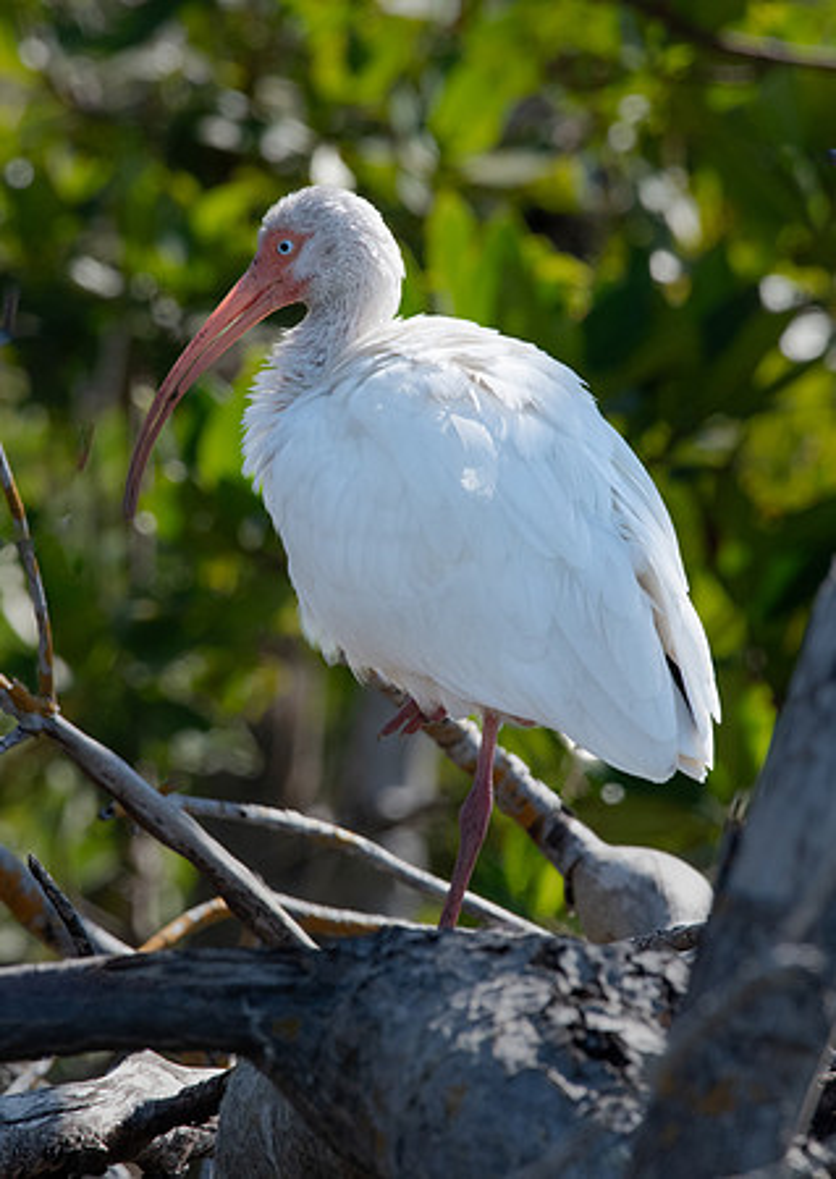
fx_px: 32053
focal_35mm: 959
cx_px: 413
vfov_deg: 2.1
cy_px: 589
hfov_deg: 1.5
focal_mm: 500
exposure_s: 1/320
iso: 640
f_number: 11
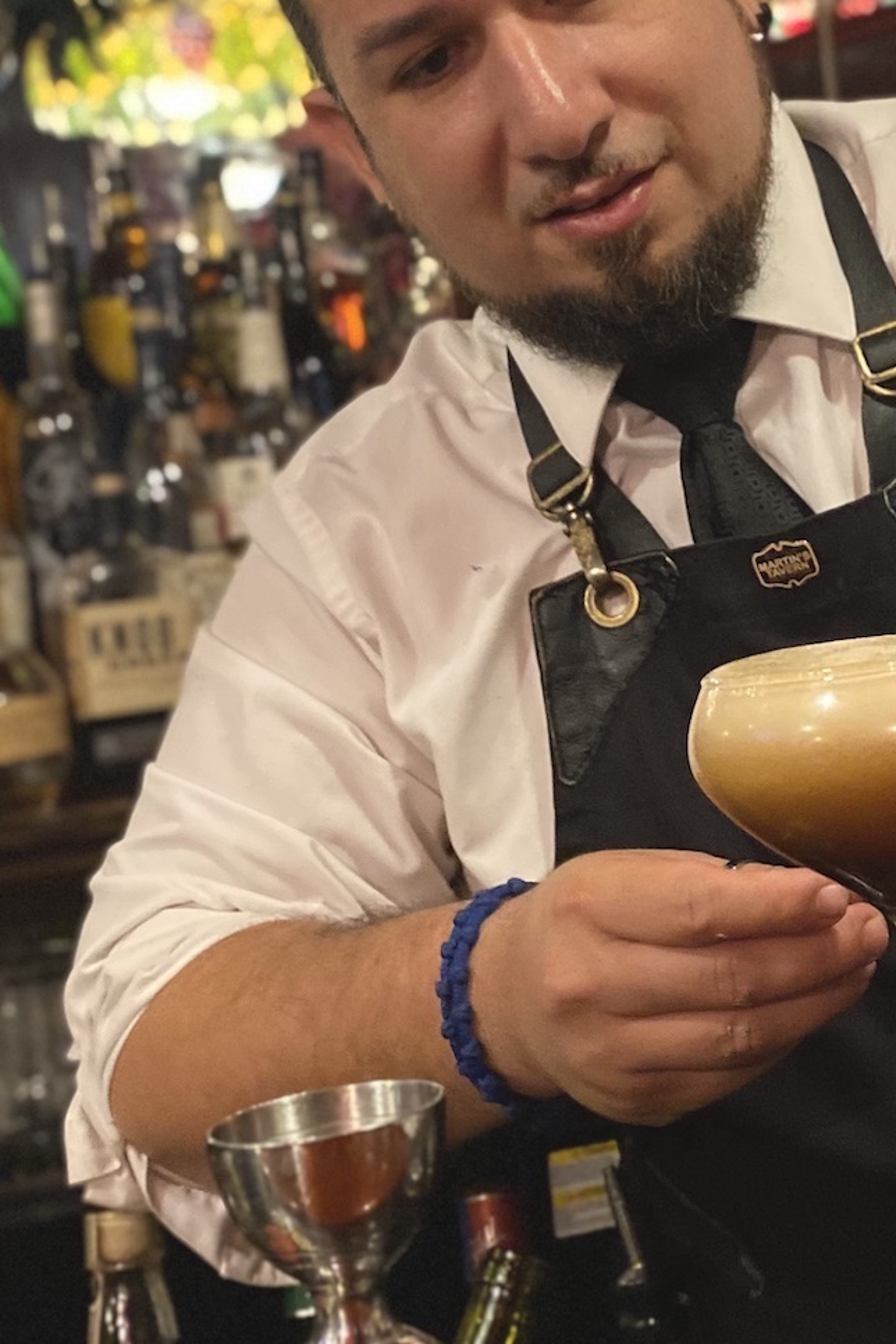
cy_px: 476
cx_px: 749
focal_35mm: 56
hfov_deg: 23.7
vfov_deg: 35.4
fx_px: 2091
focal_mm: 4.25
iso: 800
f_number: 1.8
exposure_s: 1/30
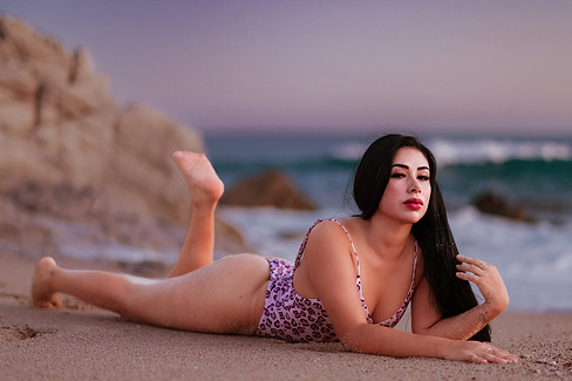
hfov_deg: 29.2
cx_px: 305
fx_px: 1096
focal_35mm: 69
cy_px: 203
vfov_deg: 19.7
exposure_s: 1/60
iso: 1600
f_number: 1.4
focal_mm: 58
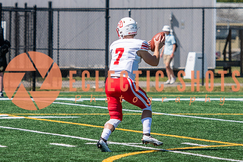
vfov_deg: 3.2
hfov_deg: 4.8
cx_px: 96
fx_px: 2906
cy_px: 69
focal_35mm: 431
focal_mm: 135
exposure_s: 1/5000
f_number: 2.8
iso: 160
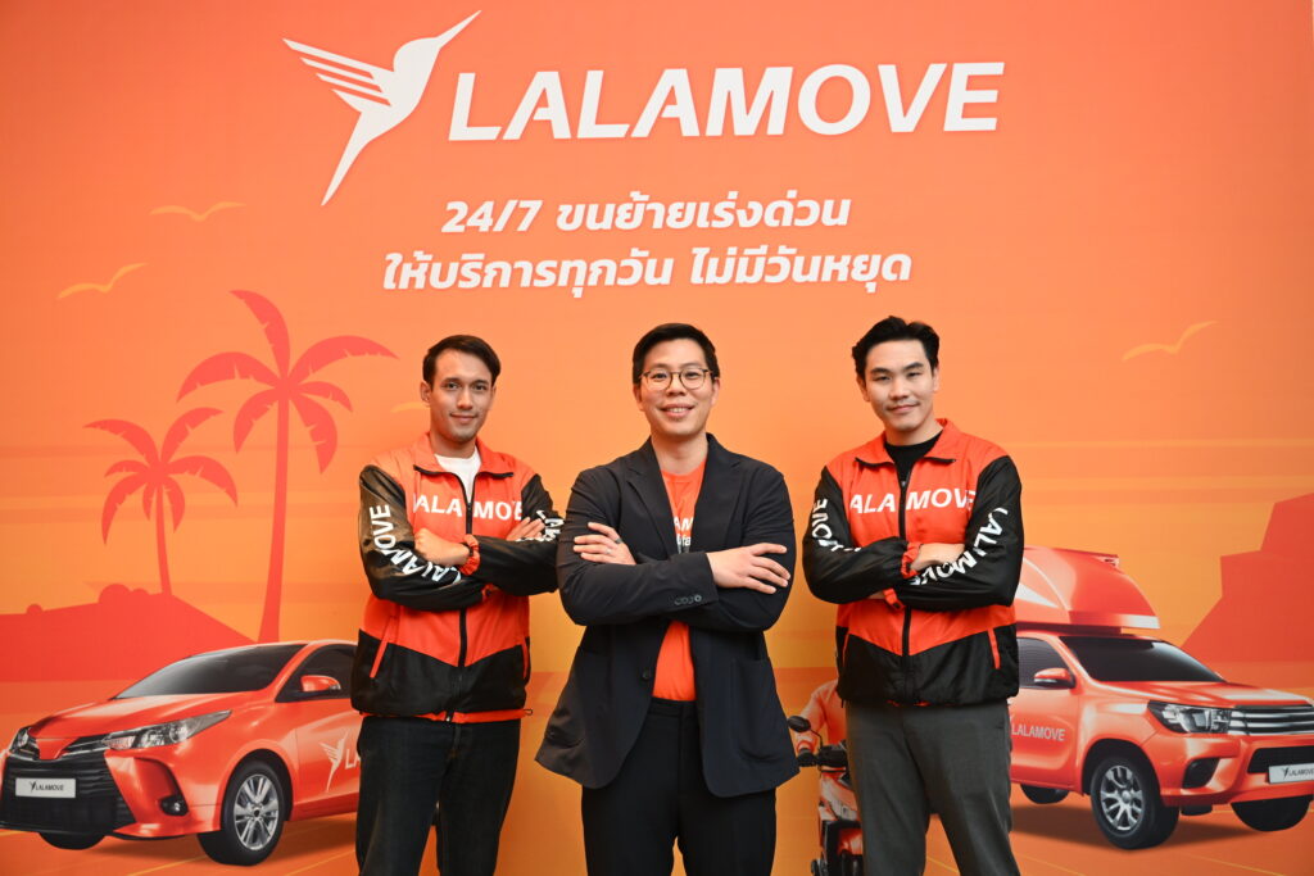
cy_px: 438
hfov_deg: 54.4
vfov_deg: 37.9
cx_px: 657
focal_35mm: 35
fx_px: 1278
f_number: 4
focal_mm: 35
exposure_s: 1/200
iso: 1600
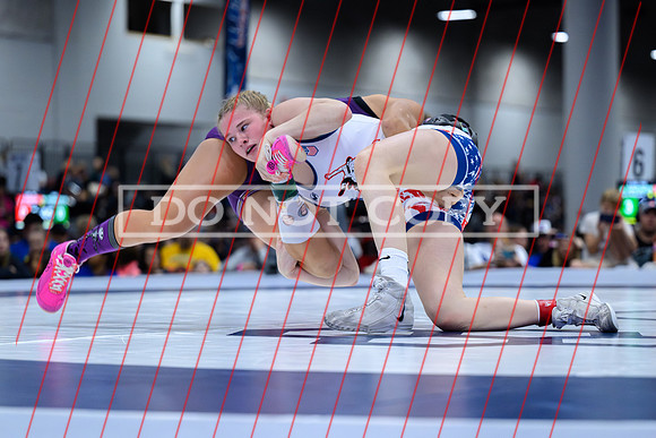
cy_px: 255
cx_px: 343
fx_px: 1995
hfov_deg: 18.7
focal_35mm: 109
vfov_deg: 12.5
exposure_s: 1/800
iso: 9000
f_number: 2.8
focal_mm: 94
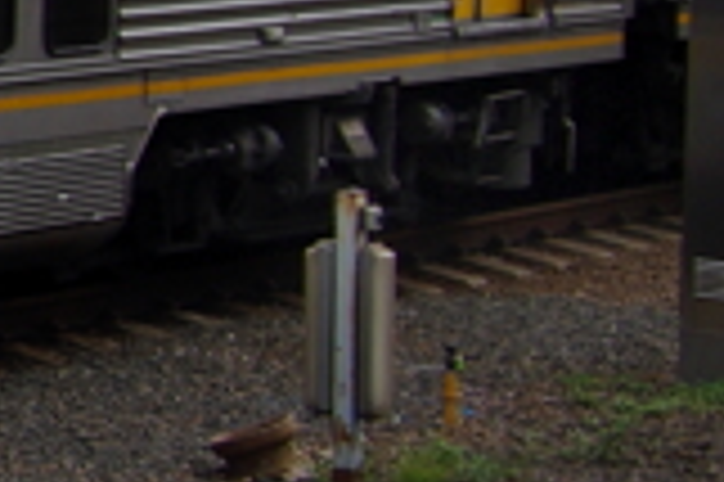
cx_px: -1797
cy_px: -223
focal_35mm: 226
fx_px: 4540
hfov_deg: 7.4
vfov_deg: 6.0
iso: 100
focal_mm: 20
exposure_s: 1/60
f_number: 11
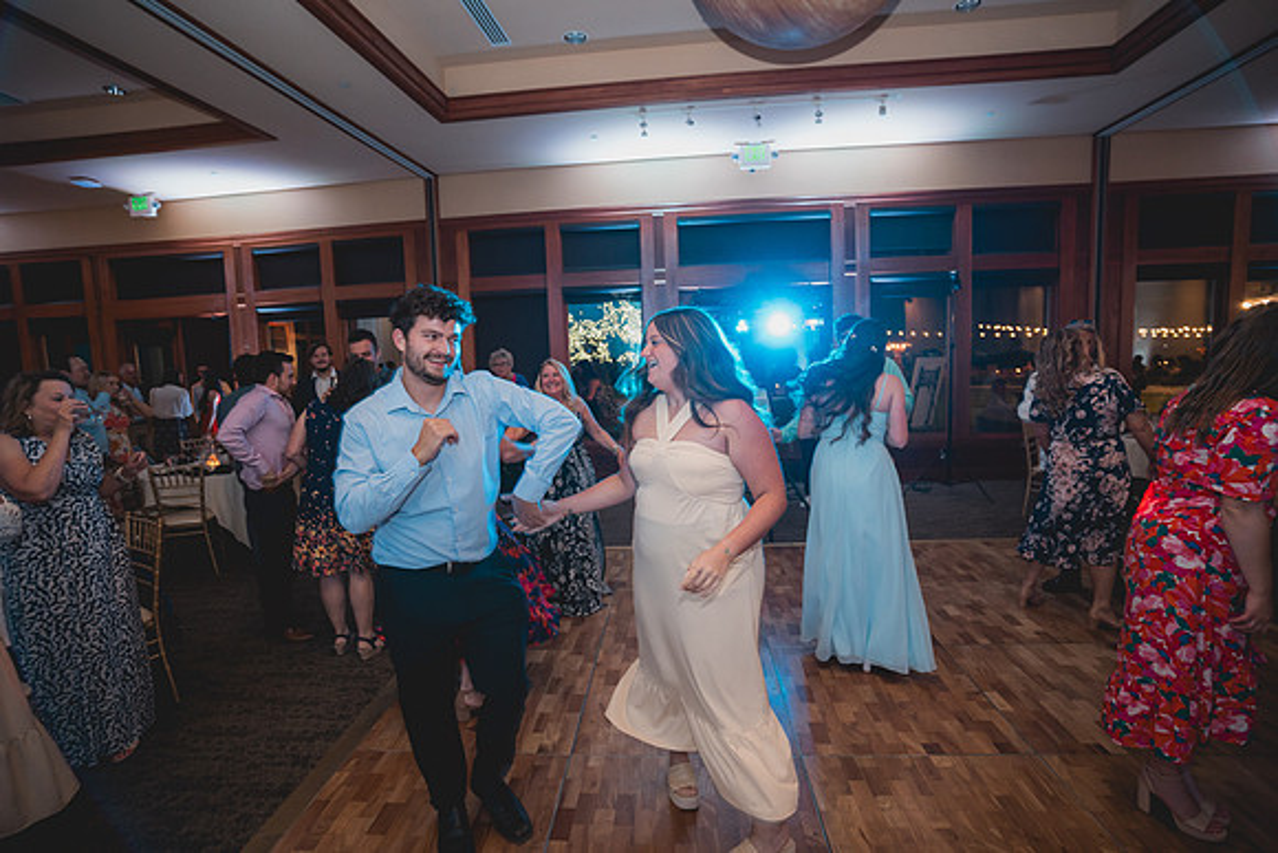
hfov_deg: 93.3
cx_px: 639
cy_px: 426
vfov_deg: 70.5
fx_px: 604
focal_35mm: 17
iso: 2500
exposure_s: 1/50
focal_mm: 17
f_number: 2.8
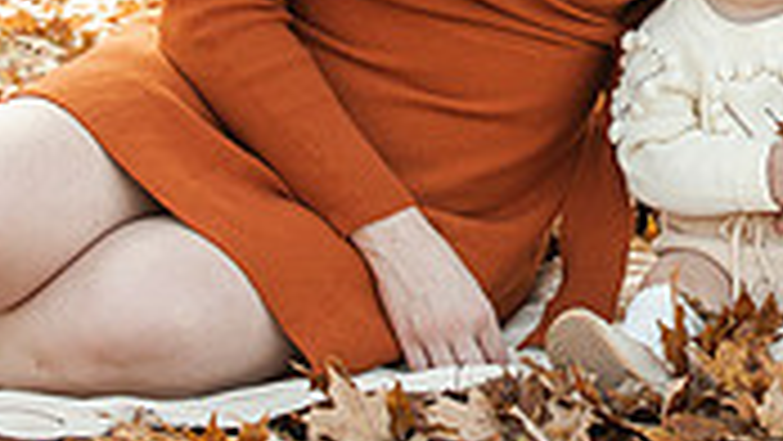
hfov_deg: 7.7
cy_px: -173
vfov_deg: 4.3
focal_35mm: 280
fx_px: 5815
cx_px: 760
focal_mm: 80
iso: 800
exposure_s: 1/1000
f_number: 4.5
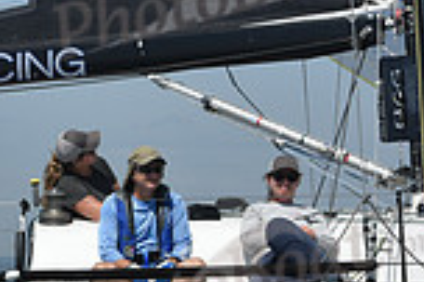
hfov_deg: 7.7
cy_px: 172
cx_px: -89
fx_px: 3141
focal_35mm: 267
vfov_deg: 5.1
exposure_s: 1/1250
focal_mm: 70
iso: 250
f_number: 9
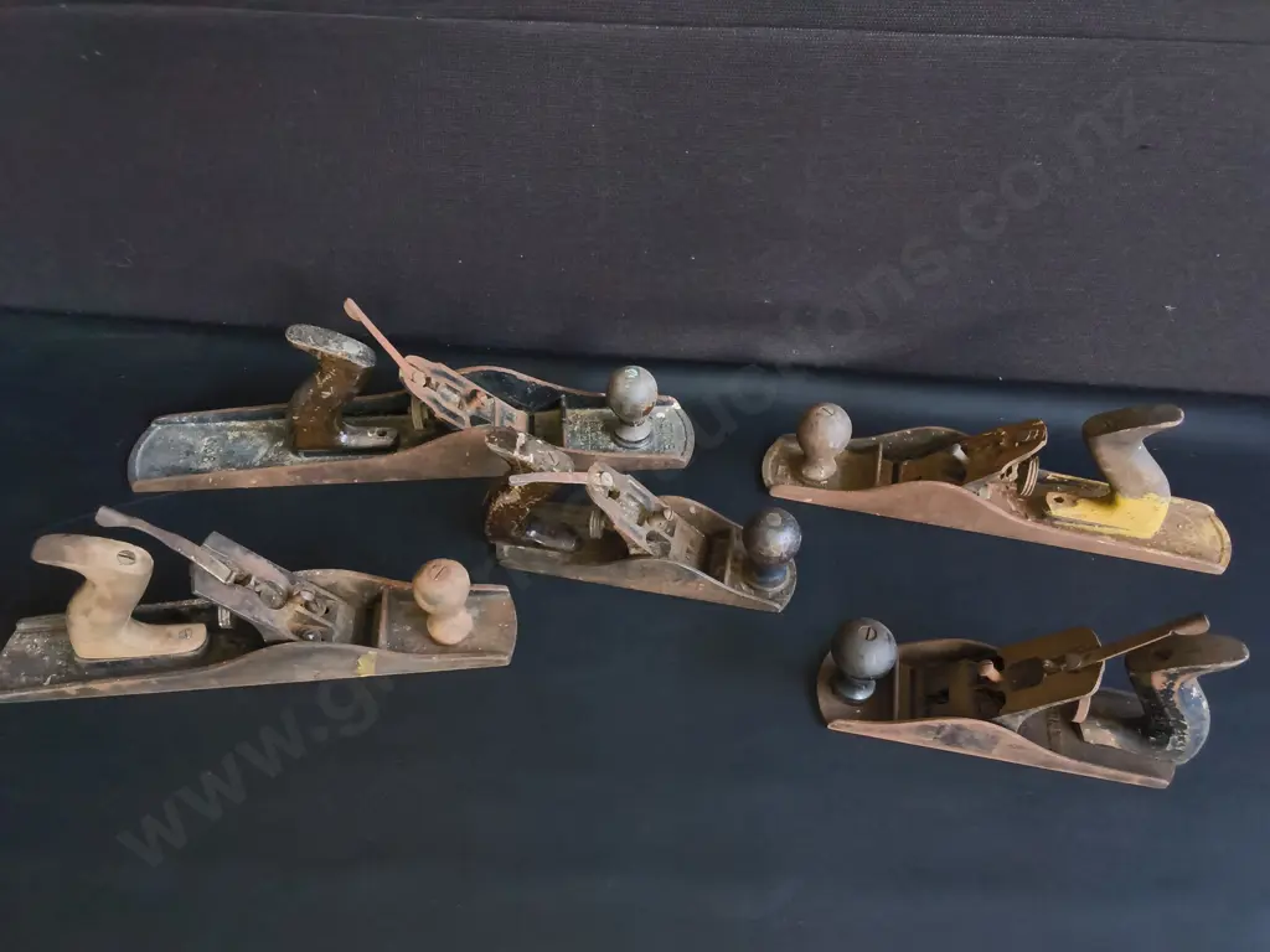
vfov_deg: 51.4
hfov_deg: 65.3
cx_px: 635
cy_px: 476
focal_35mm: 27
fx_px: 991
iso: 320
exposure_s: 1/100
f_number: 2
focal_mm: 2.87
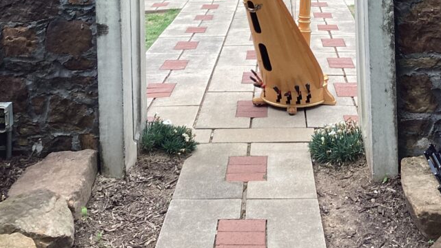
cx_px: 252
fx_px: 631
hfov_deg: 38.4
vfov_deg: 20.3
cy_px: -75
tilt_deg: -2.6
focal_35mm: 54
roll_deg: +0.8
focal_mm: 3.3
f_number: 2.4
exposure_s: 1/215
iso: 25
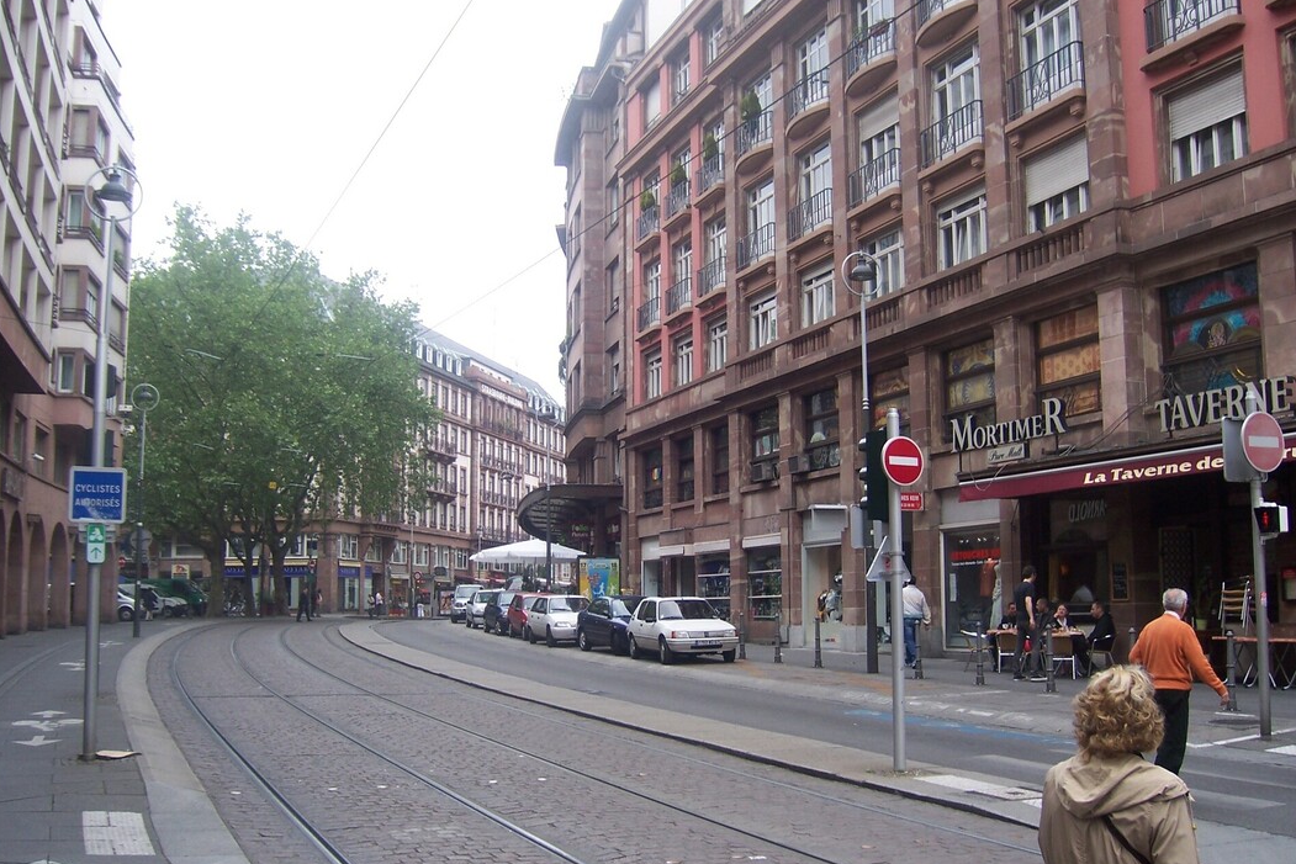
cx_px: 652
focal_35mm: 38
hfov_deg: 50.7
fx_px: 1368
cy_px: 414
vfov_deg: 35.1
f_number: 2.8
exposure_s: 1/400
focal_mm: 6.2
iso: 80
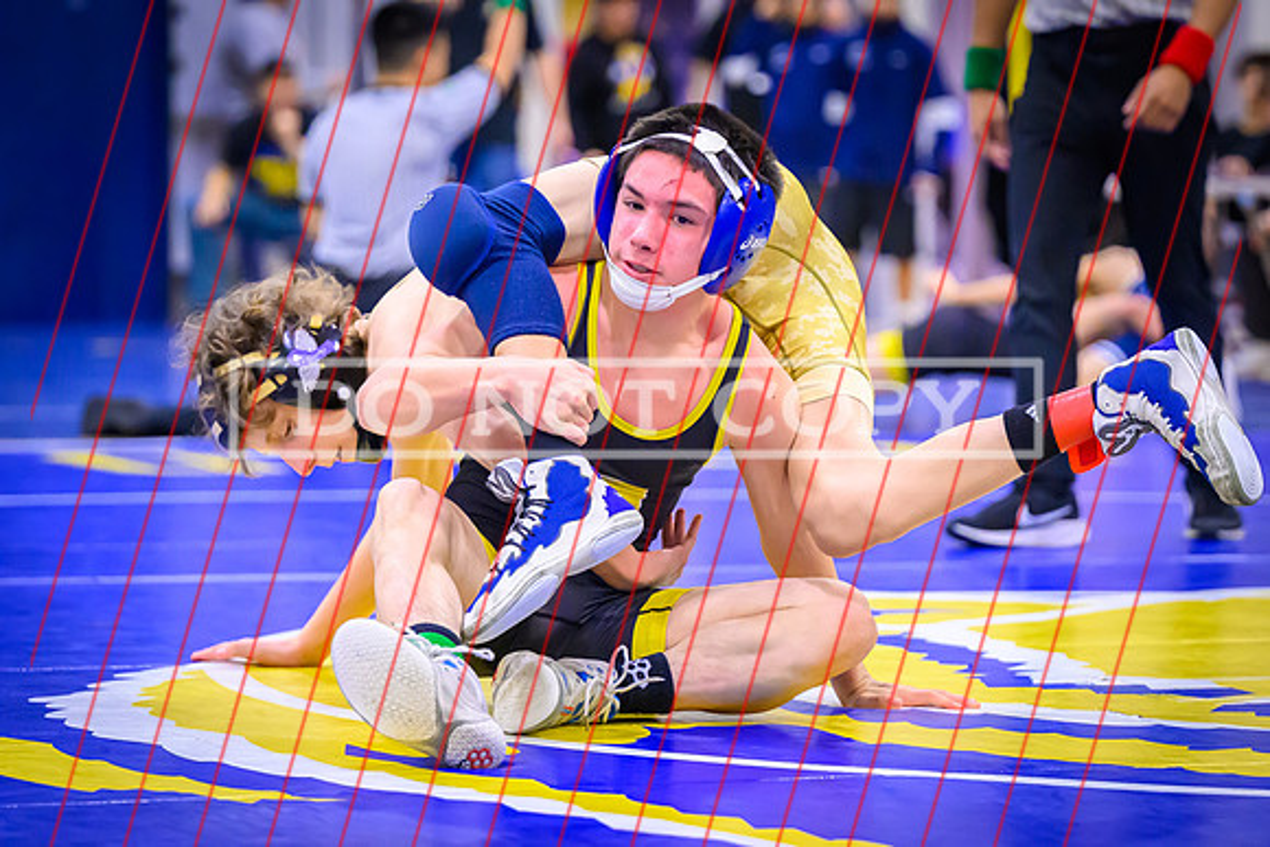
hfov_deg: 12.8
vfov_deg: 8.6
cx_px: 668
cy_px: 308
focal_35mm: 160
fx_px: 5644
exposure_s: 1/640
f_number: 2.8
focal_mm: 110
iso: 6400
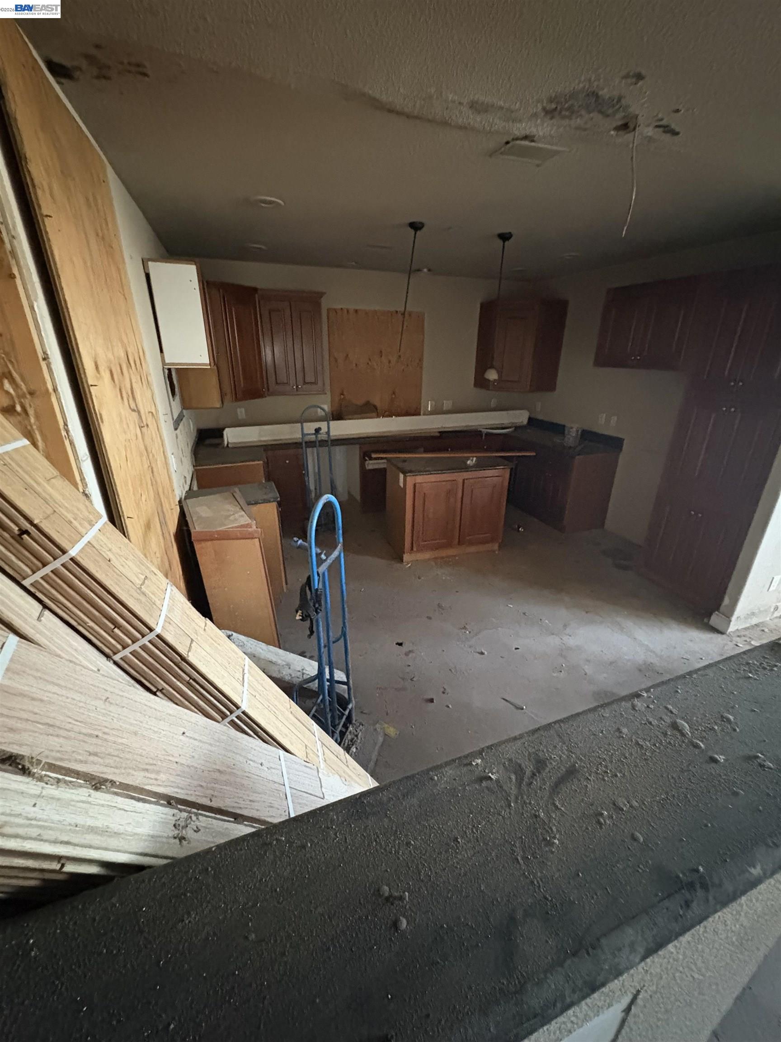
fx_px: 421
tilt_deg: -21.9
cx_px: 390
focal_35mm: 14
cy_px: 521
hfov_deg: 85.7
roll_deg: -0.6
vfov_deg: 102.1
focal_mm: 2.22
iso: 1600
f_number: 2.2
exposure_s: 1/30
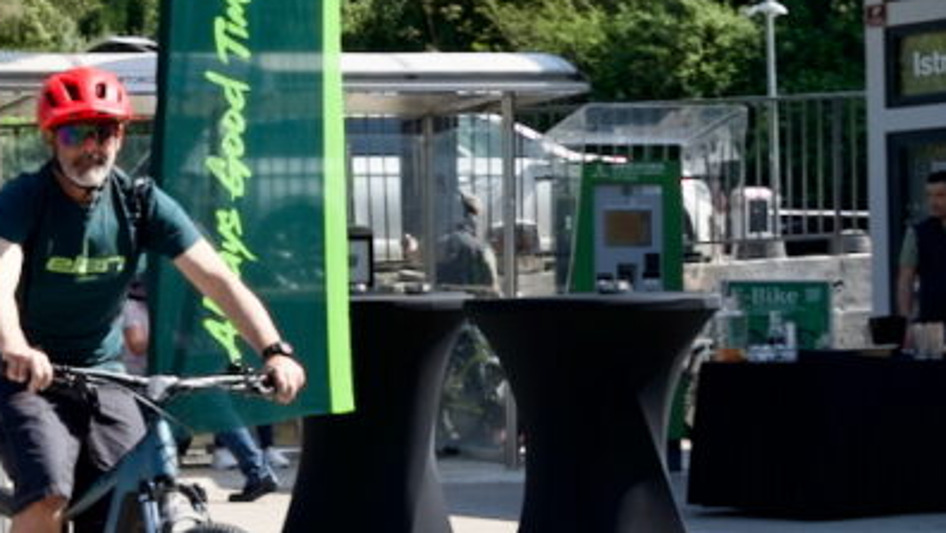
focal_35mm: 122
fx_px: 3061
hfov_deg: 17.1
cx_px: -36
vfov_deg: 9.9
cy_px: 228
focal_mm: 45
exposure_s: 1/640
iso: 100
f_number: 4
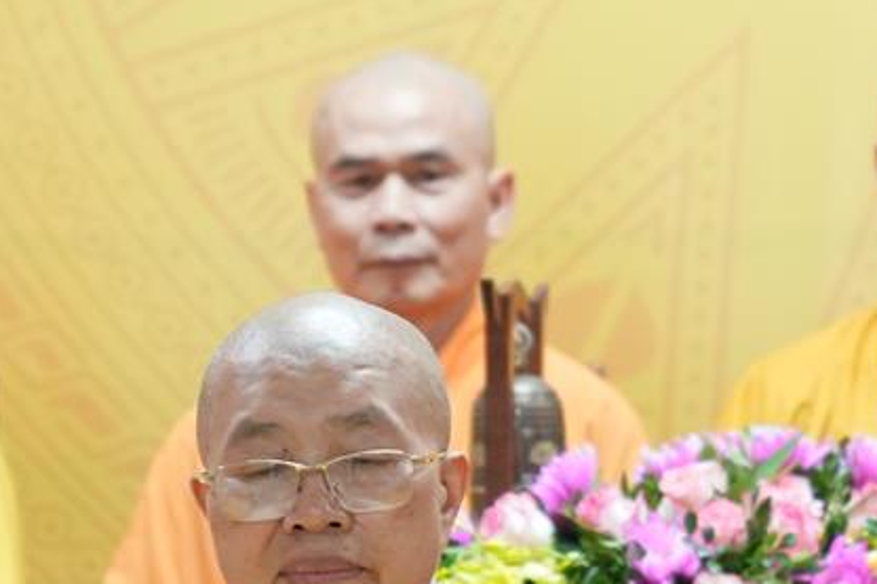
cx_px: 1020
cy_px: 533
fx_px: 7378
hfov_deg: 6.8
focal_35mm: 303
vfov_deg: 4.5
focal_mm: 70
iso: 2500
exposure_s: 1/125
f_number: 2.8
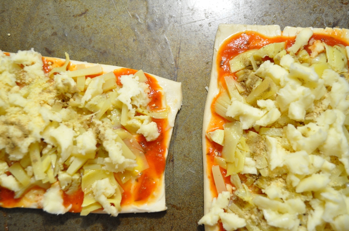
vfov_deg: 31.8
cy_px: 116
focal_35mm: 42
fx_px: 407
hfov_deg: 46.5
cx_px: 174
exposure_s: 1/40
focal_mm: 28
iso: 1600
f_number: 4.5
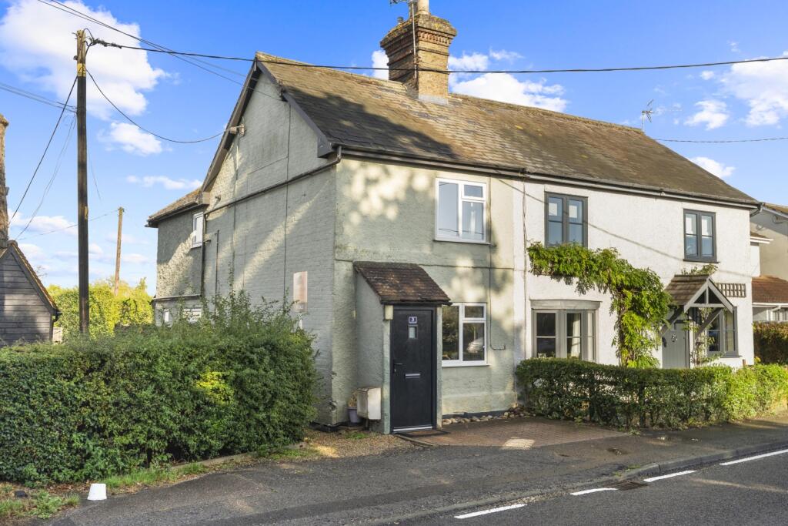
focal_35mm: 34
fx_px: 744
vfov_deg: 38.9
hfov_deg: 55.8
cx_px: 394
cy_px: 263
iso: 320
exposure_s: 1/160
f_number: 7.1
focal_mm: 34
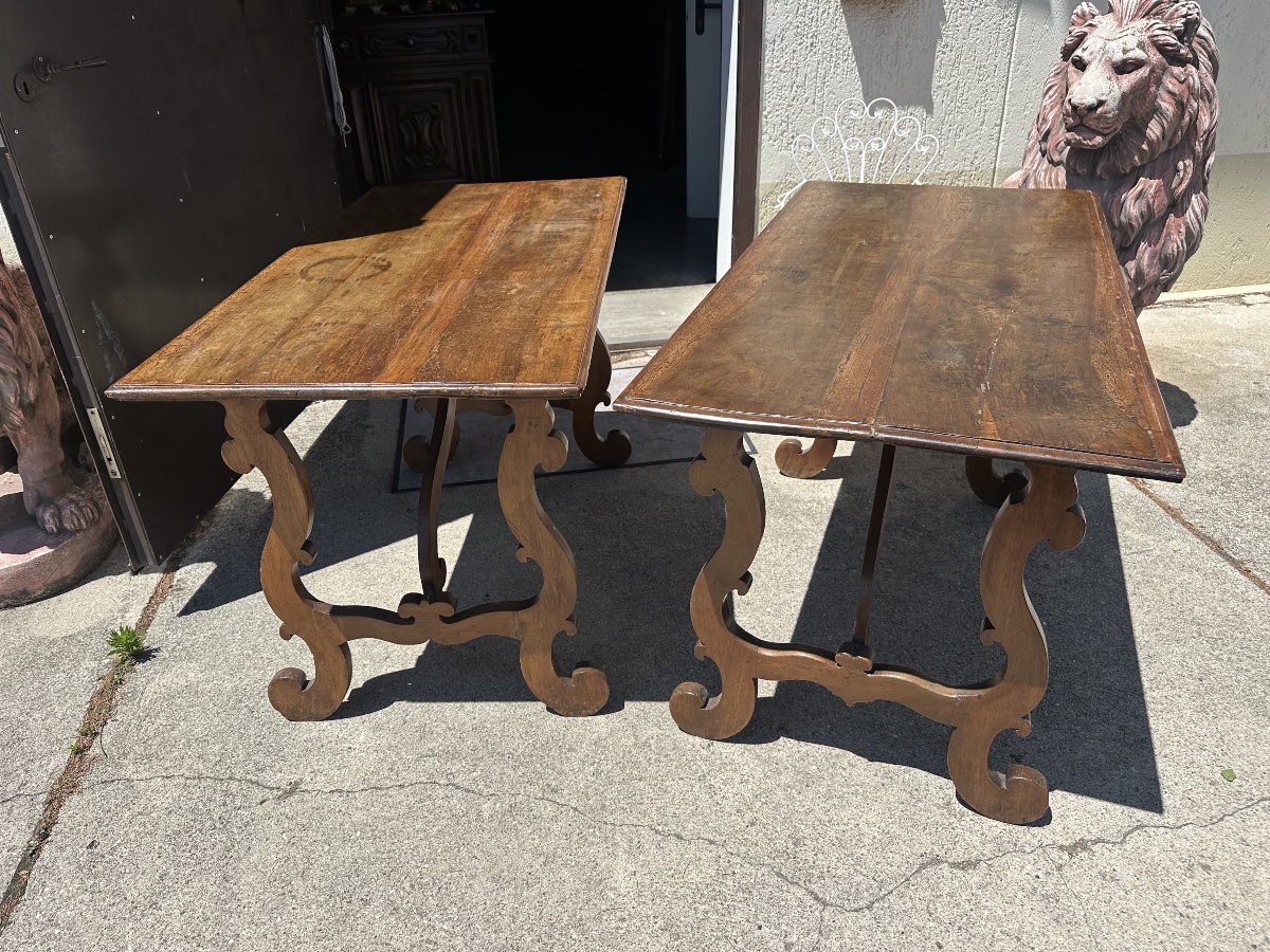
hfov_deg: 71.6
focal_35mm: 24
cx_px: 635
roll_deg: +2.0
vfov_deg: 56.8
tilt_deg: -26.1
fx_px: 881
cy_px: 476
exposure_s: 1/4348
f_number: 1.78
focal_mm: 6.86
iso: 80
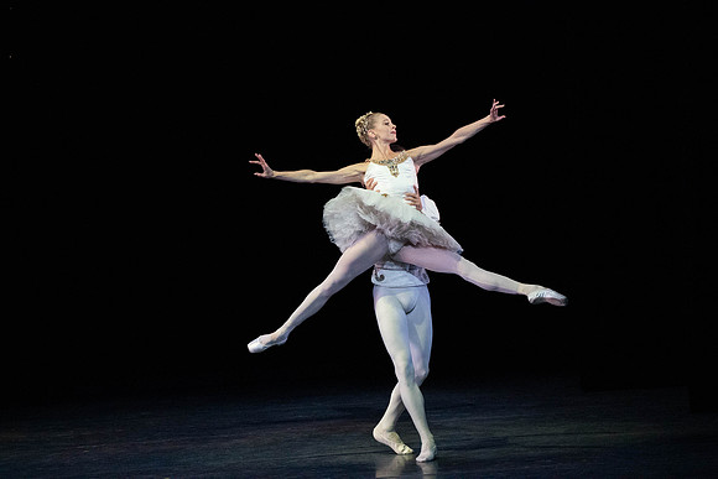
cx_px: 359
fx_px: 6703
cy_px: 240
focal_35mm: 336
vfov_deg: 4.1
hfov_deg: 6.1
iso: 20000
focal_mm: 336
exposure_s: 1/500
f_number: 11
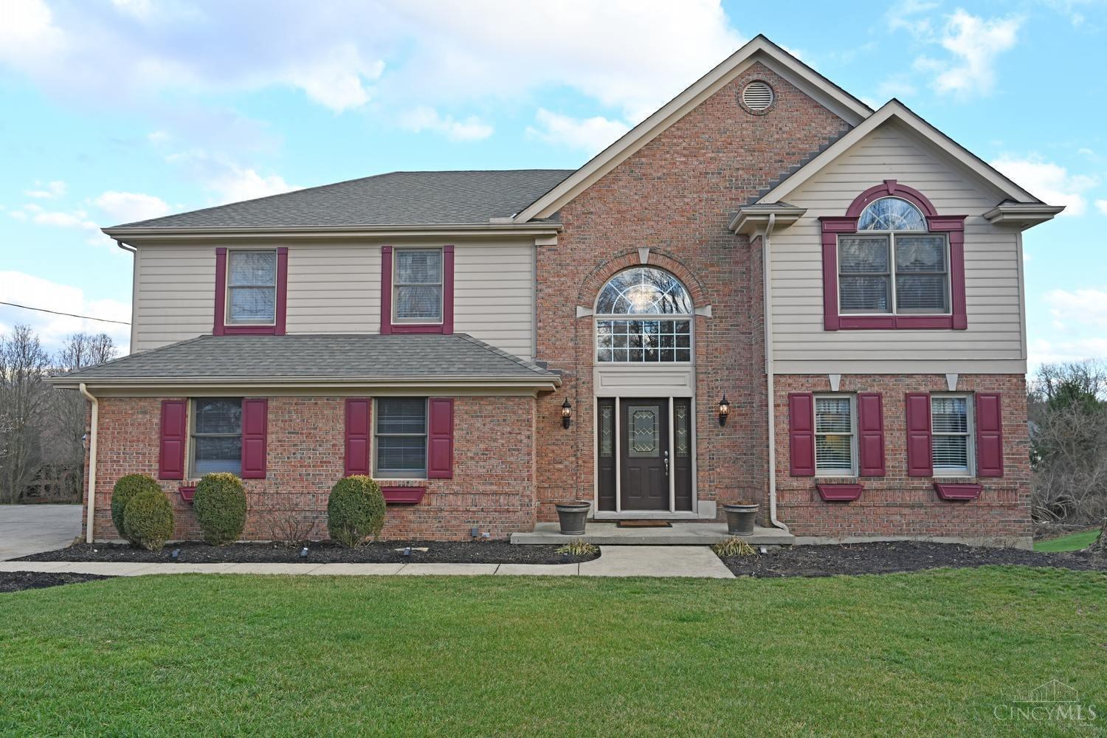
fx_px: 753
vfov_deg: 52.2
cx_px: 554
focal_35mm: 24
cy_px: 369
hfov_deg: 72.6
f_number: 5.6
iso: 200
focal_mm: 24.5
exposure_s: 1/250
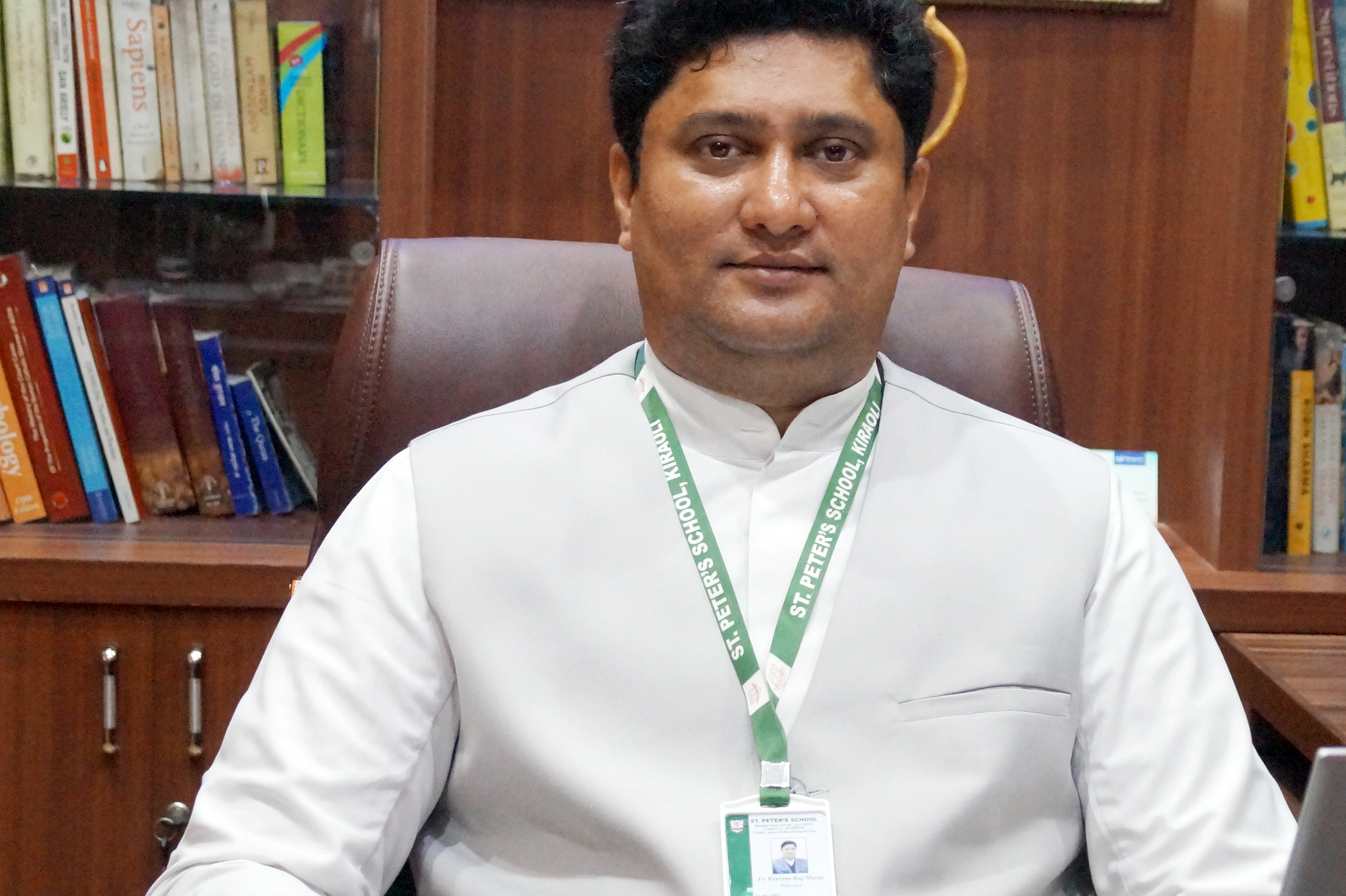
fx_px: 3401
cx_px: 875
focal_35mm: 91
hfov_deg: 22.3
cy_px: 493
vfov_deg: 15.0
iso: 3200
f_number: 5.6
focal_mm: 34
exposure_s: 1/60
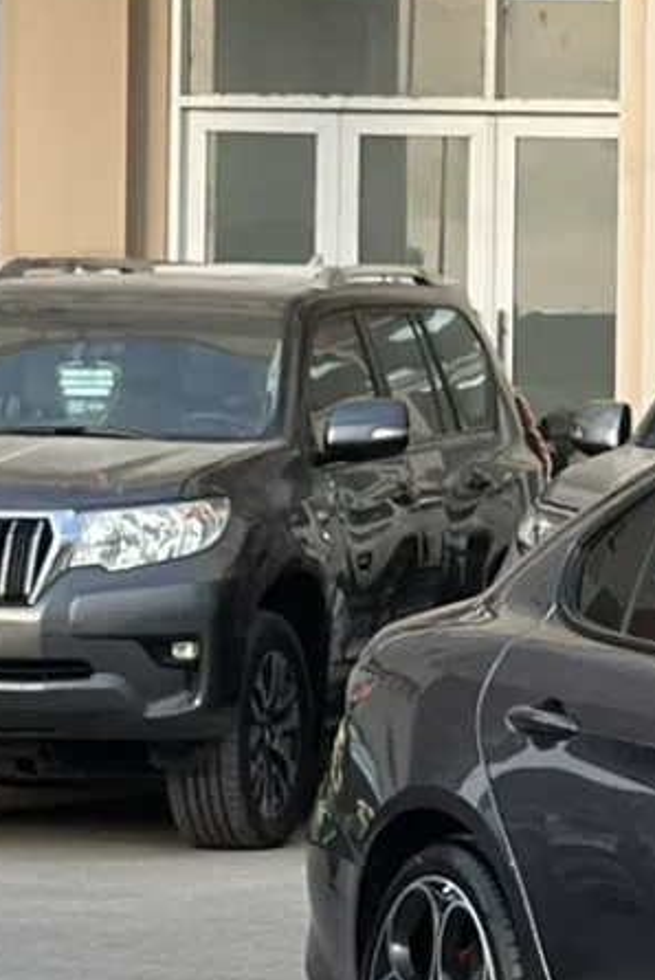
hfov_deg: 5.8
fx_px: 6240
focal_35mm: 229
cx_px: 1426
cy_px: 567
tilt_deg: -0.6
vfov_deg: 9.0
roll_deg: -1.3
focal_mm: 6.86
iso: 80
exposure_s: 1/1133
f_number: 1.78
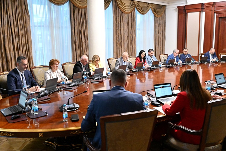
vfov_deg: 41.1
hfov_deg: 58.7
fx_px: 201
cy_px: 76
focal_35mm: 32
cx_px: 113
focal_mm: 32
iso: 12800
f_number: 4
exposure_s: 1/323
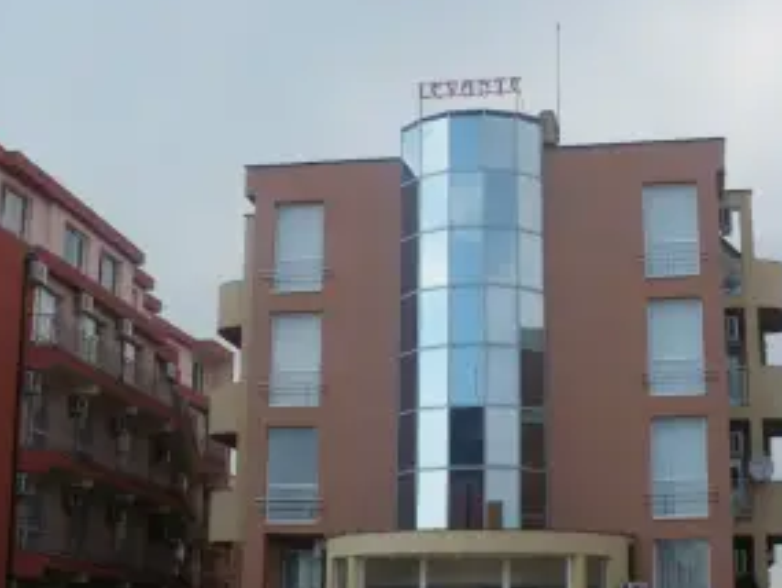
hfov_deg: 32.7
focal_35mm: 59
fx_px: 1333
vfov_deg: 24.8
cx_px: 379
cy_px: 269
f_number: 4
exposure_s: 1/320
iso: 80
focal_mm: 7.5
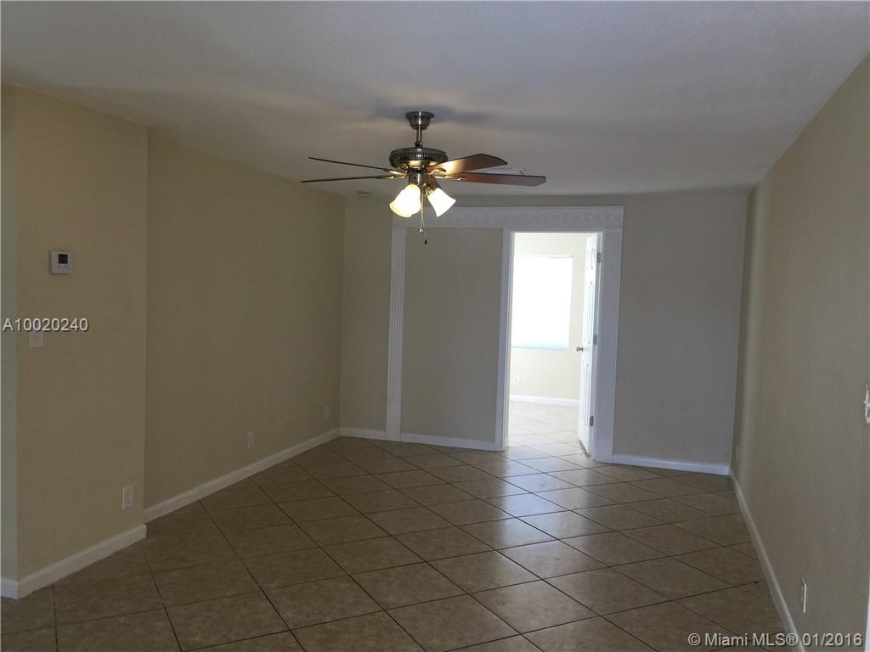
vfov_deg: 48.2
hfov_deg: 61.7
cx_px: 435
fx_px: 729
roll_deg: -3.5
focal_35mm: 29
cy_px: 326
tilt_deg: -3.3
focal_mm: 4.15
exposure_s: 1/40
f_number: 2.2
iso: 32
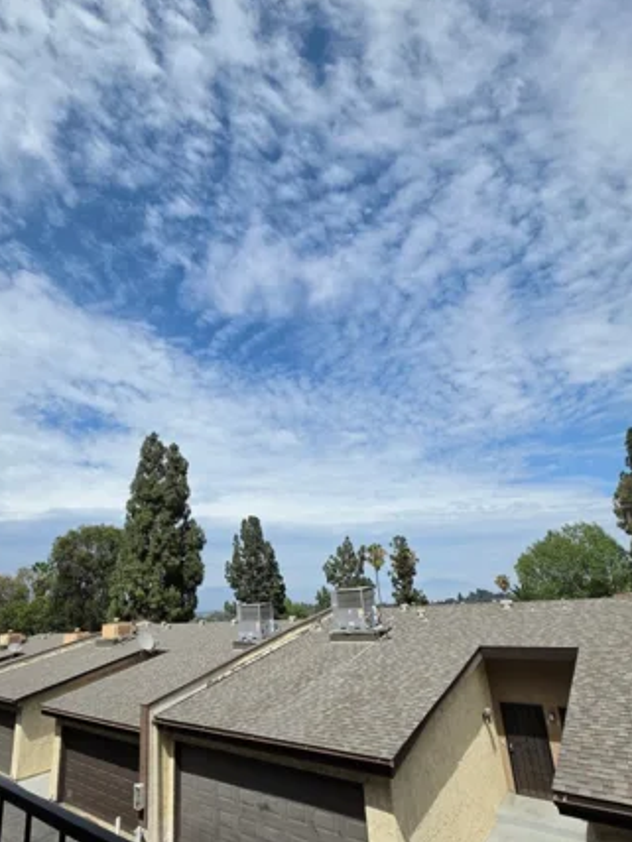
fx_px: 414
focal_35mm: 17
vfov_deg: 90.4
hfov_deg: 74.0
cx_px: 258
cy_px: 482
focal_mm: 2.2
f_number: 1.9
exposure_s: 1/3211
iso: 32
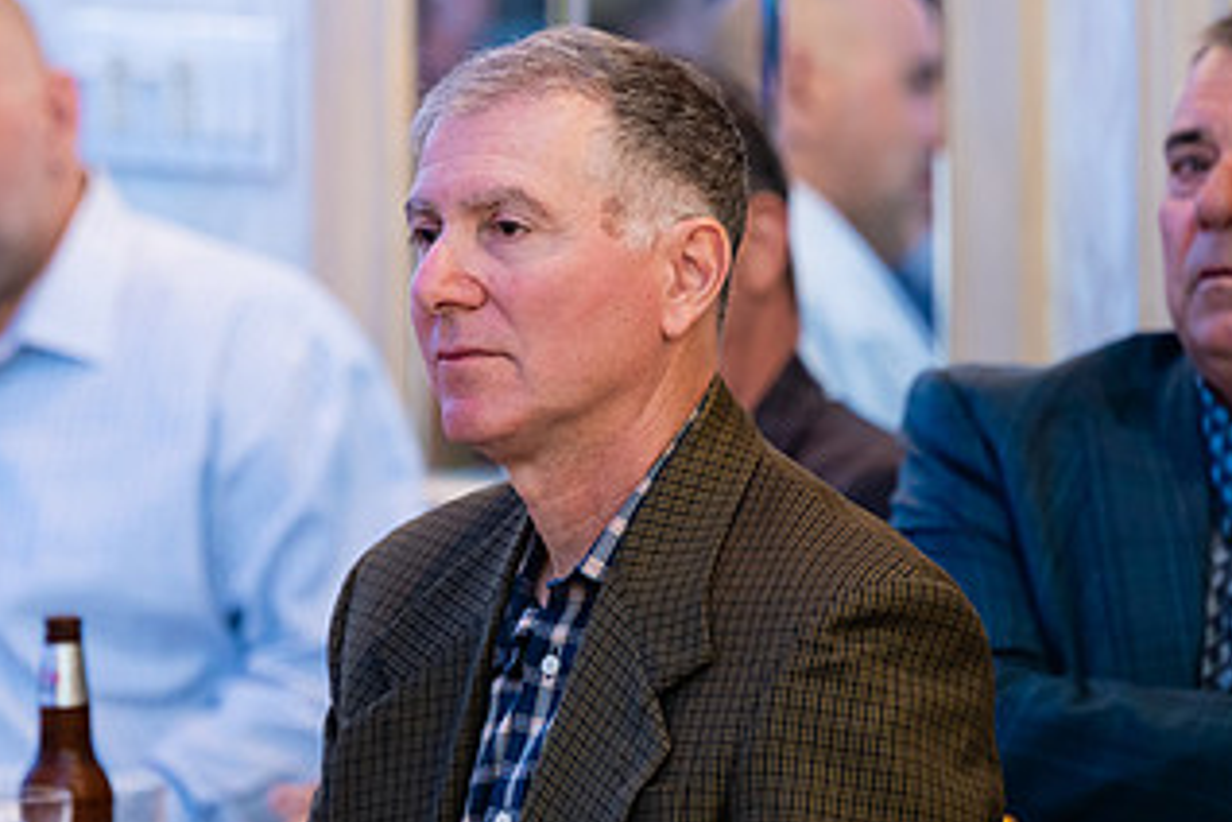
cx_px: 492
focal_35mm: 323
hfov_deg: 6.4
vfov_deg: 4.3
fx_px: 11053
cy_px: 299
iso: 1600
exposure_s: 1/125
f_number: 3.2
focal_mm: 170
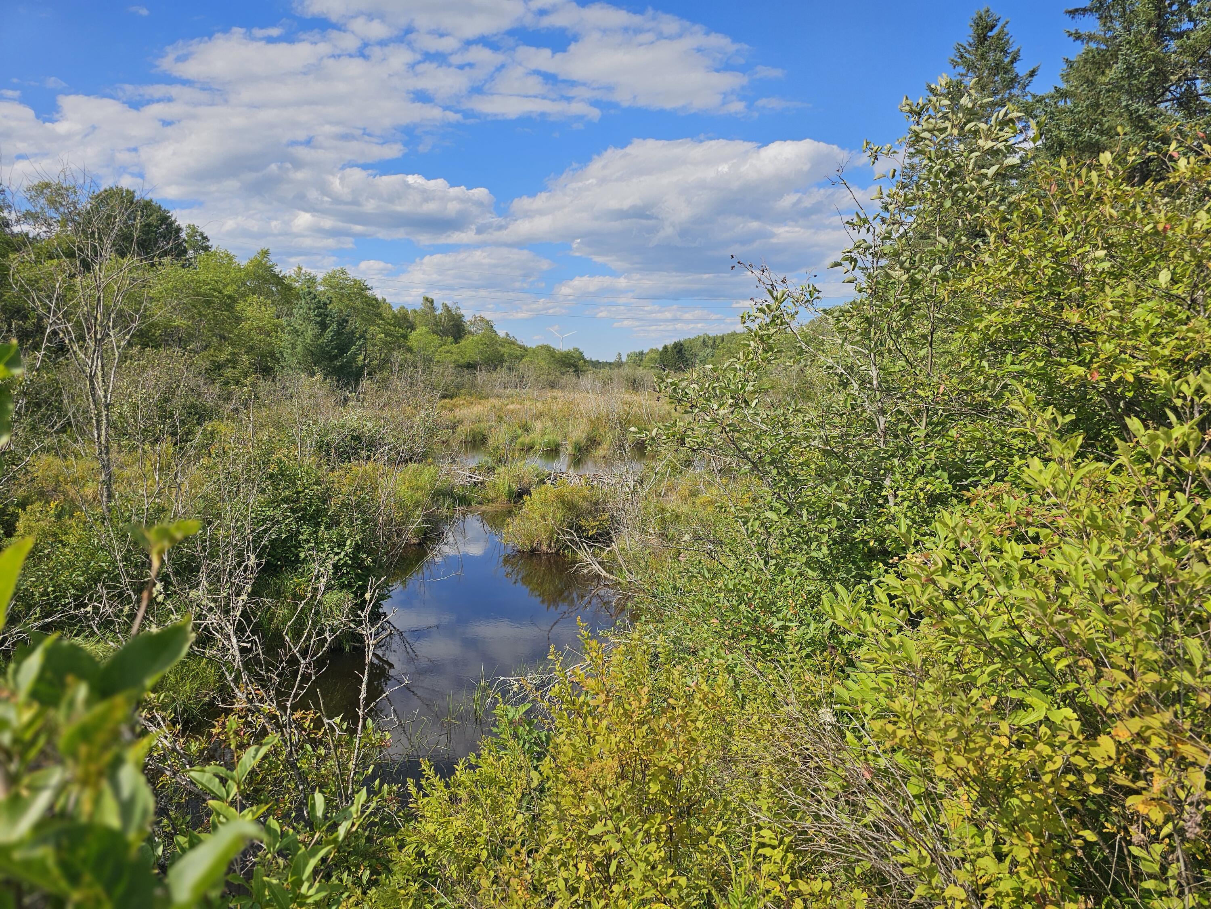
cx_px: 606
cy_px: 454
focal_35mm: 23
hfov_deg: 73.9
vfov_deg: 58.9
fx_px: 805
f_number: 1.7
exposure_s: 1/992
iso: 10
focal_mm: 6.3
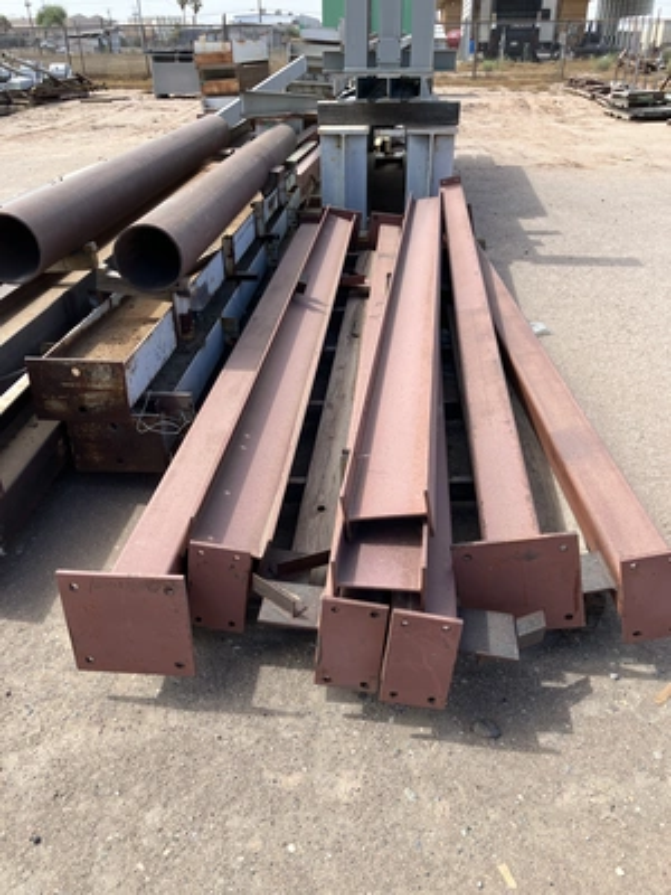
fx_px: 724
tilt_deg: -26.8
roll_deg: +0.6
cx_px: 336
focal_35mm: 28
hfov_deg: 49.7
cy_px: 448
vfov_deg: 63.4
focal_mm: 3.99
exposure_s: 1/725
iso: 32
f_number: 1.8
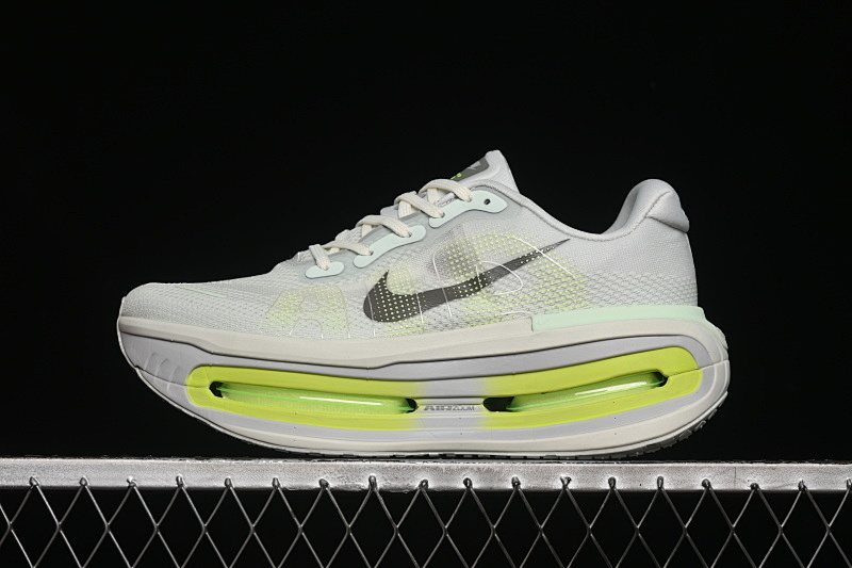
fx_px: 1775
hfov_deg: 27.0
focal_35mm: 75
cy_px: 284
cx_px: 426
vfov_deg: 18.2
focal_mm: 50
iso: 160
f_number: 7.1
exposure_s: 1/60
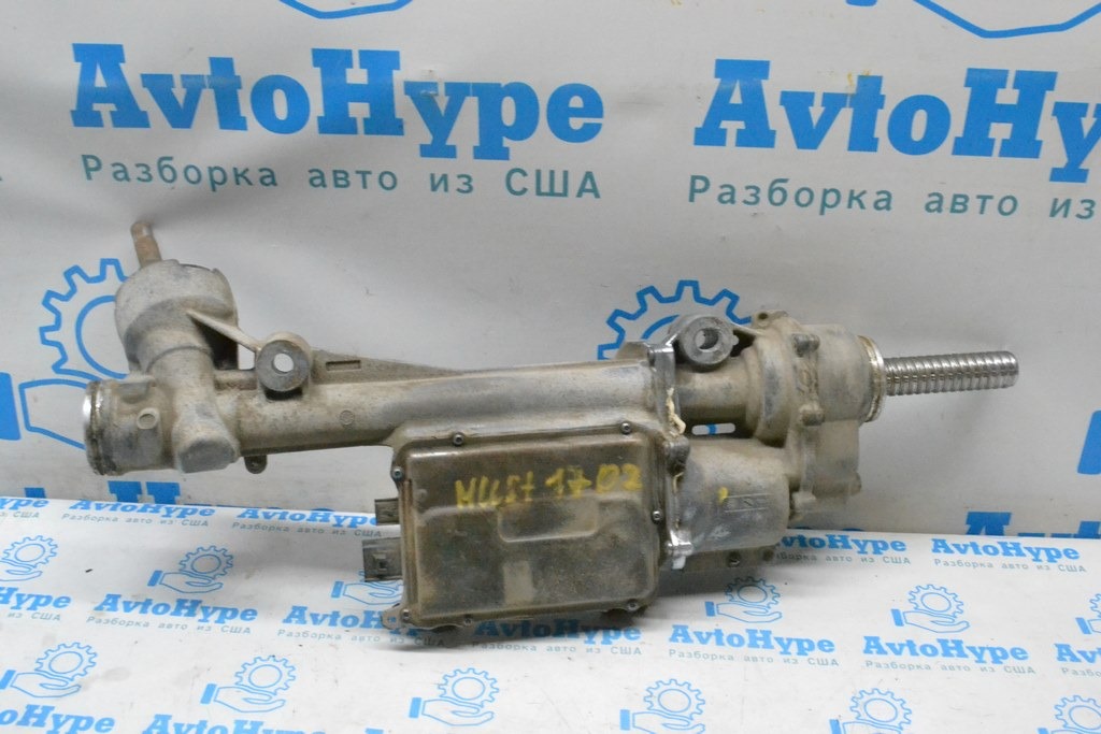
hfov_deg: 49.5
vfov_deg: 34.2
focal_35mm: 39
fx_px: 1193
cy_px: 367
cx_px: 550
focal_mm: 26
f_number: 10
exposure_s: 1/160
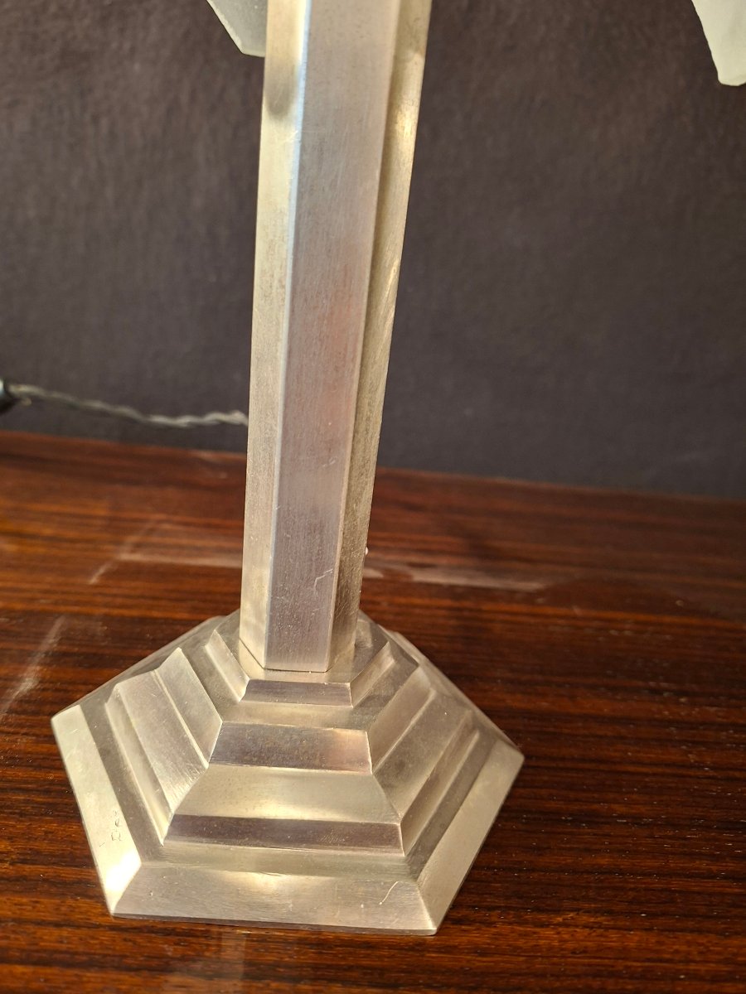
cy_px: 497
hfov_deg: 58.9
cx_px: 373
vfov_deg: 73.9
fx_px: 661
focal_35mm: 23
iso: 320
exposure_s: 1/40
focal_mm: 5.54
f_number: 1.8
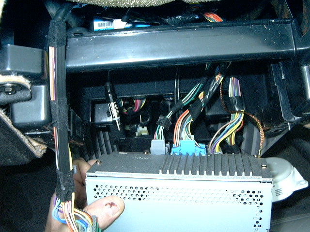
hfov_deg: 52.6
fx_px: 313
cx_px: 155
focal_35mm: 35
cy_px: 116
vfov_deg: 40.7
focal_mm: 5.4
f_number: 2.8
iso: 400
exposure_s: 1/64.1
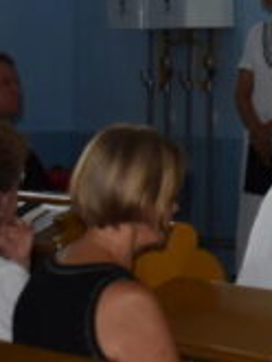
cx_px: 735
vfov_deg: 9.8
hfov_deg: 7.0
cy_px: -159
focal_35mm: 197
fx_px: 2061
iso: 800
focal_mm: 30
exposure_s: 1/125
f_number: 4.2
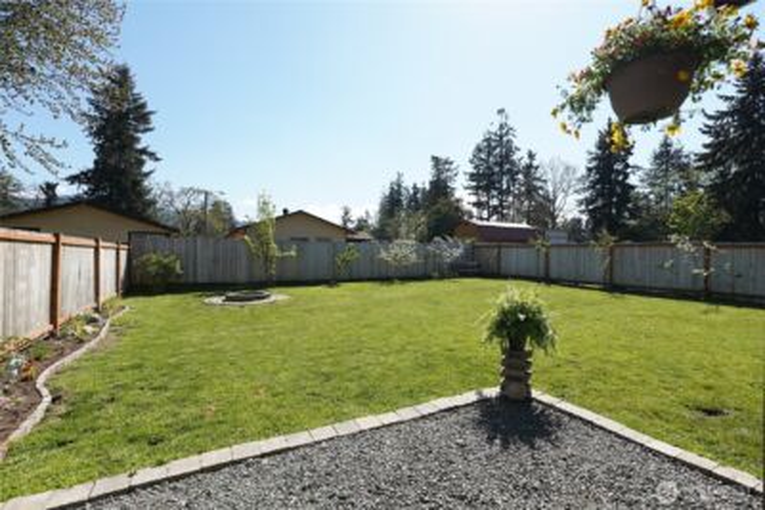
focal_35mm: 16
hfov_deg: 96.7
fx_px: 340
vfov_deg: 73.8
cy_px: 255
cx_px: 382
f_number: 4.5
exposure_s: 1/2500
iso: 400
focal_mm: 11
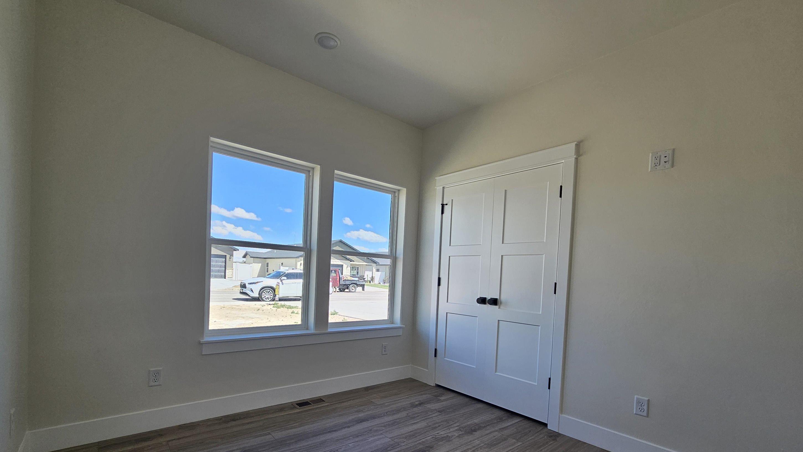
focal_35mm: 15
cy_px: 284
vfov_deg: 69.4
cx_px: 394
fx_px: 319
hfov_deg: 103.0
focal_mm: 2.2
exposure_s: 1/273
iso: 50
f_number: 2.2
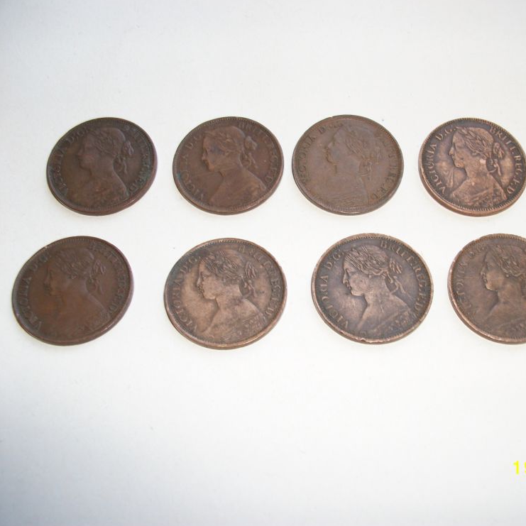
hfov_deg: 44.2
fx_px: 636
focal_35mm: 37
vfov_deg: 44.9
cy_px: 261
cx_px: 354
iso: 101
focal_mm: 5.7
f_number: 2.9
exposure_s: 1/40
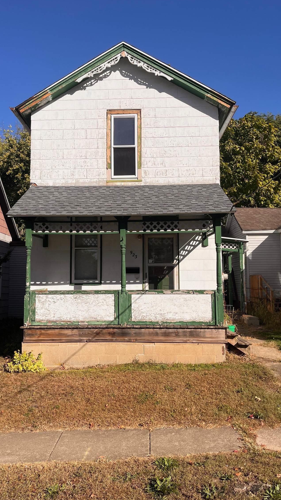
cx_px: 124
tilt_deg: +7.1
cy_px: 250
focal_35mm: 29
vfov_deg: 66.1
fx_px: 384
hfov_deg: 40.1
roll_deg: +0.3
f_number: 1.6
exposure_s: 1/5556
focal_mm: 5.1
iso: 50
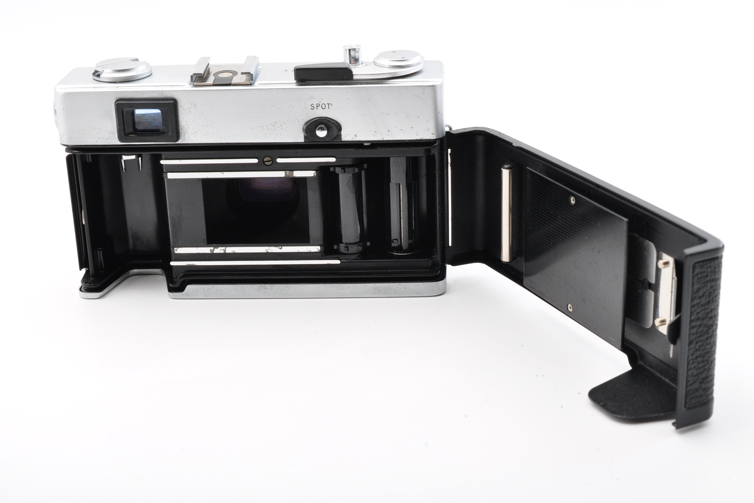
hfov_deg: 32.9
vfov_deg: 22.3
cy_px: 250
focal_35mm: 61
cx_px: 371
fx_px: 1278
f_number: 14
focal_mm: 40
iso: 200
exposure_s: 1/200
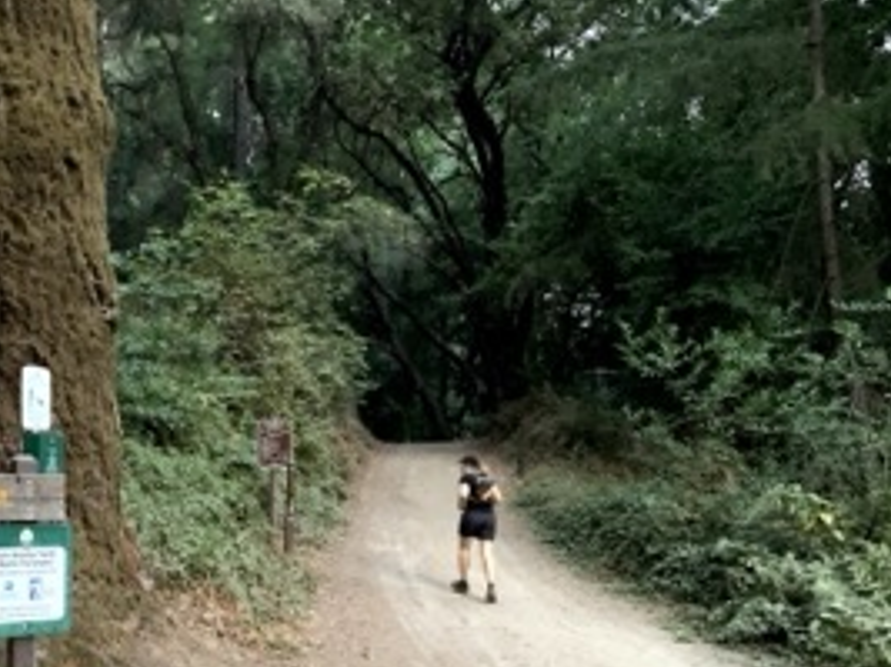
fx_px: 1003
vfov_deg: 36.1
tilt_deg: -2.1
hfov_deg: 46.4
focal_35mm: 39
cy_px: 487
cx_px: 237
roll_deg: -1.7
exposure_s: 1/30
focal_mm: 4.25
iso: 800
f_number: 1.8
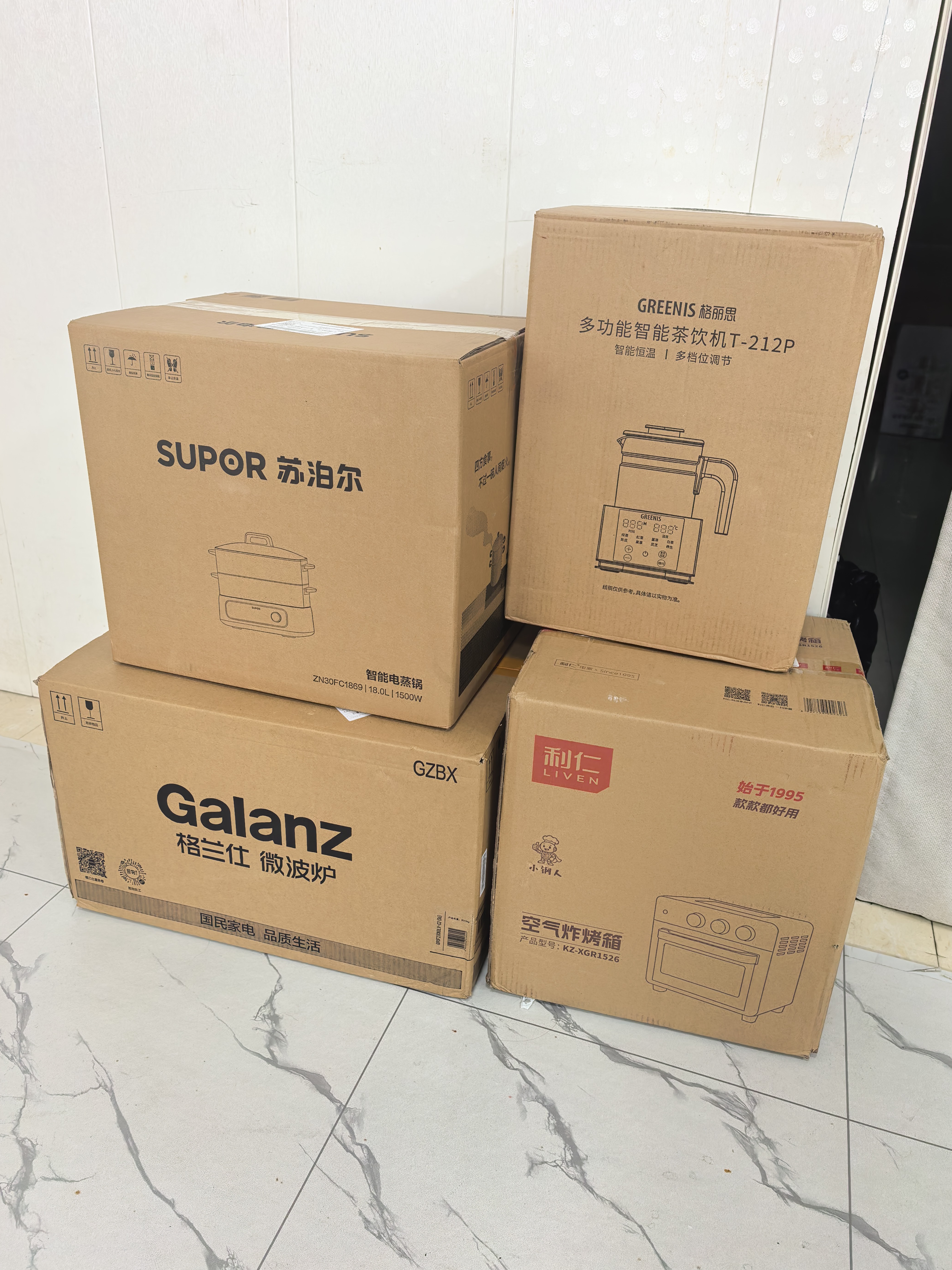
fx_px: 917
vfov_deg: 69.4
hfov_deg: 54.9
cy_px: 645
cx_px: 490
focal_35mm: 25
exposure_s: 1/100
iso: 160
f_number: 2
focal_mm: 8.5
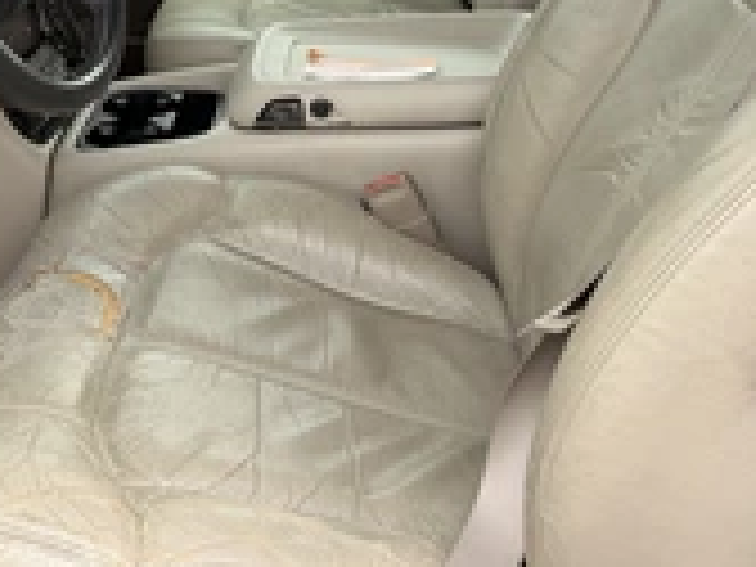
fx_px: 1245
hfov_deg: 33.6
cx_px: 292
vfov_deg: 24.4
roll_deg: -0.4
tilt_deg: -16.4
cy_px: -14
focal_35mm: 57
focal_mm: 6.76
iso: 80
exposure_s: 1/1211
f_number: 1.78
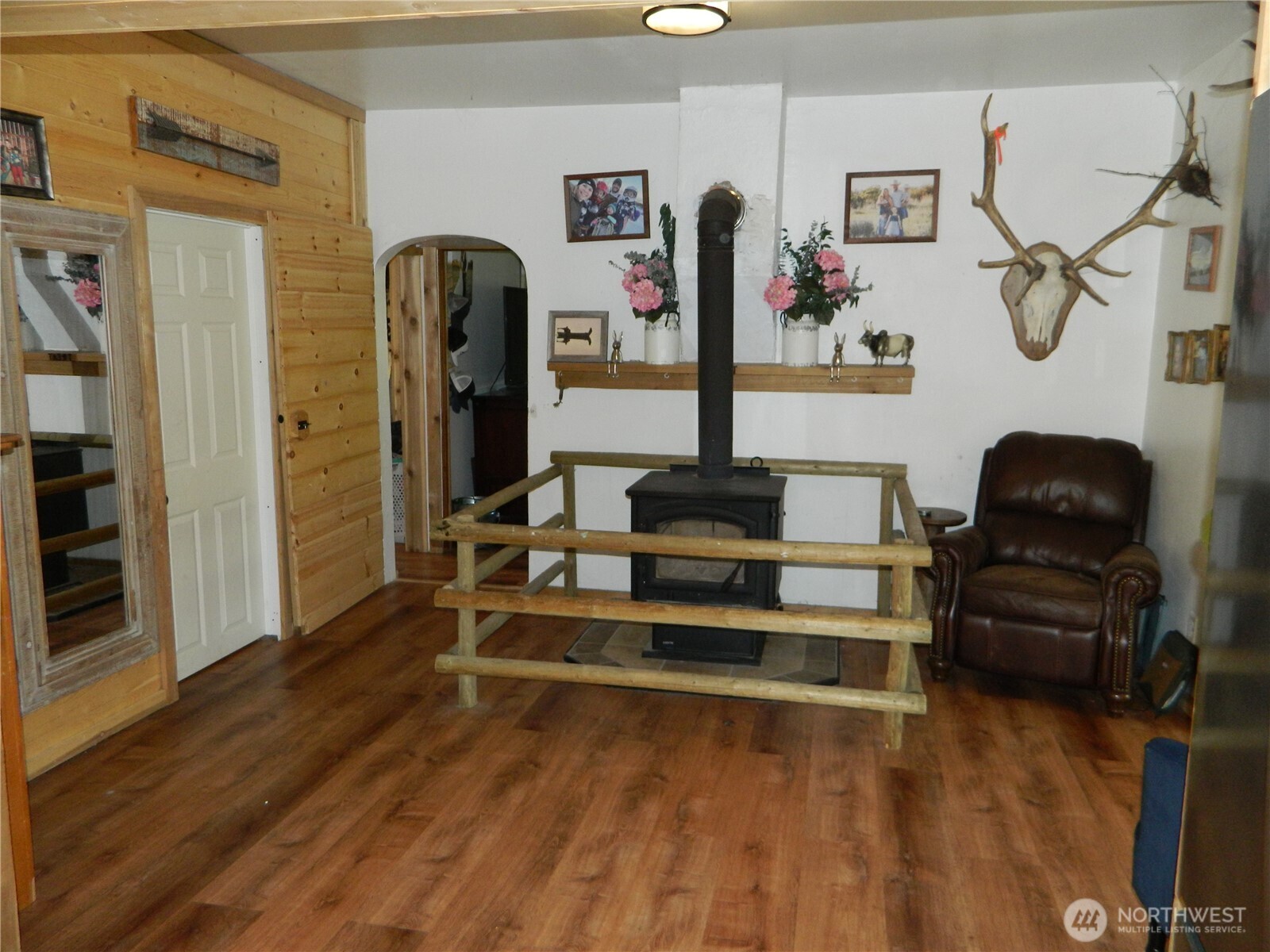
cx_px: 635
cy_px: 476
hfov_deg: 69.4
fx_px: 917
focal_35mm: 25
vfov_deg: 54.9
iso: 200
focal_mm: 4.5
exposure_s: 1/30
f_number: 3.1
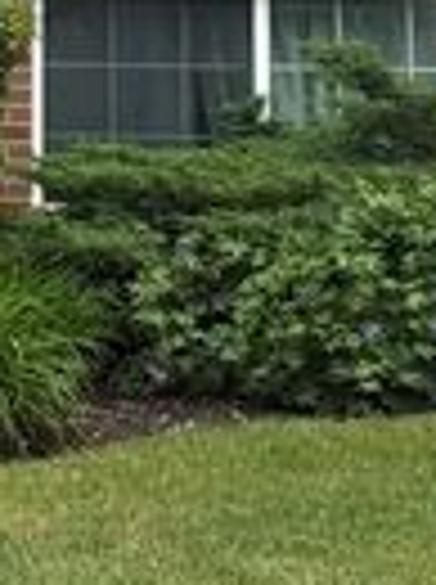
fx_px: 4162
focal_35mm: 247
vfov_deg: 7.7
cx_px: -175
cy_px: -551
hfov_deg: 5.9
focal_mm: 6.76
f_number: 1.78
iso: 100
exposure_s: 1/2146
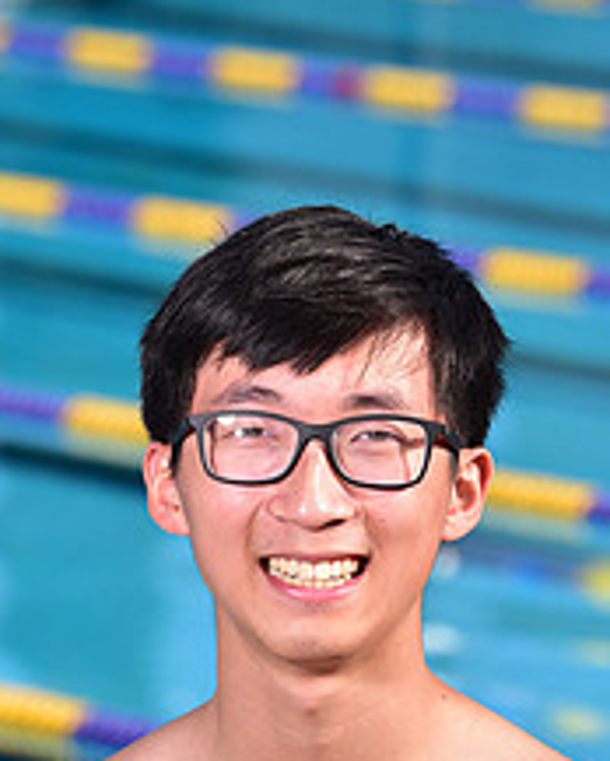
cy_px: 845
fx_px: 9600
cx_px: 363
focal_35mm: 426
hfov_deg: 3.6
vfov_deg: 4.5
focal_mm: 170
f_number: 7.1
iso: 80
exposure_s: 1/250
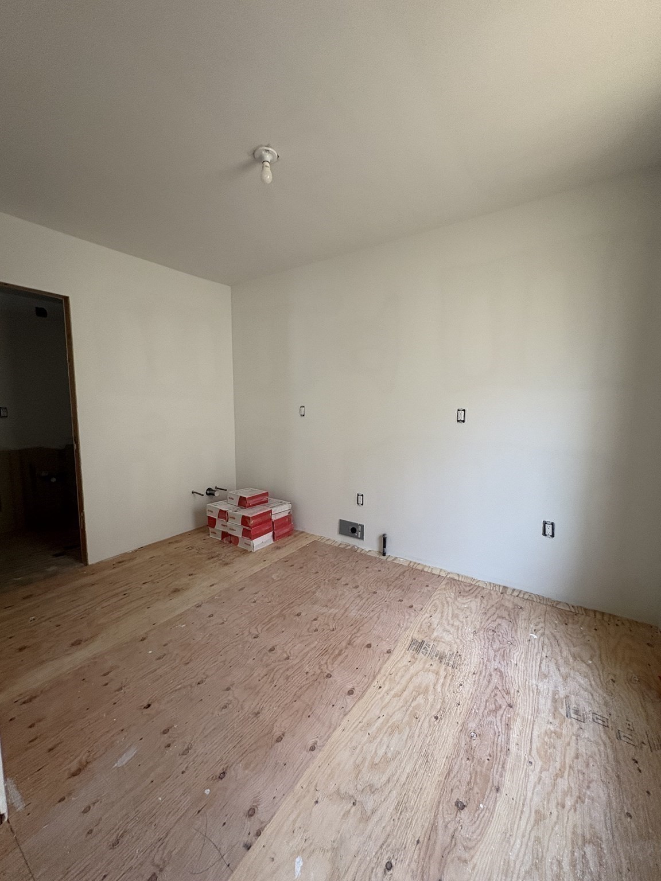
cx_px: 330
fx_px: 356
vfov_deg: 102.1
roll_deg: -0.2
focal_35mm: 14
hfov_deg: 85.7
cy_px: 440
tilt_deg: -6.3
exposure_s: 1/60
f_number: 2.2
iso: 250
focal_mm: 2.22
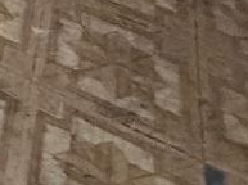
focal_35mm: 109
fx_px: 779
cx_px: -366
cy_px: -526
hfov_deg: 13.1
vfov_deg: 8.4
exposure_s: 1/59
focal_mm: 2.22
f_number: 2.2
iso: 1250
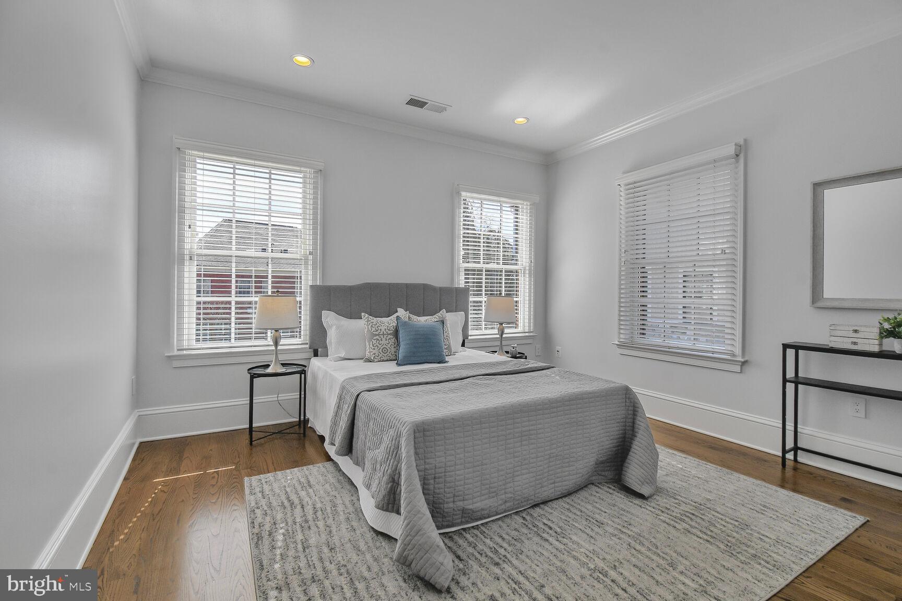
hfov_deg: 100.4
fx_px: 376
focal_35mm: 15
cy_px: 300
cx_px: 451
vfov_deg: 77.3
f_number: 9
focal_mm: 10
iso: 200
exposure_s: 1/125
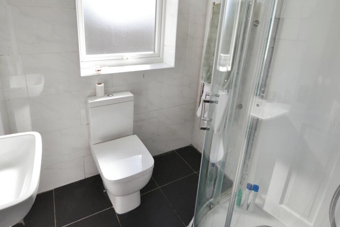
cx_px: 166
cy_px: 115
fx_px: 175
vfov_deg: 65.8
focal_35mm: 19
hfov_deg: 88.2
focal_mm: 11
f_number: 5.6
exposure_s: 1/125
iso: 180
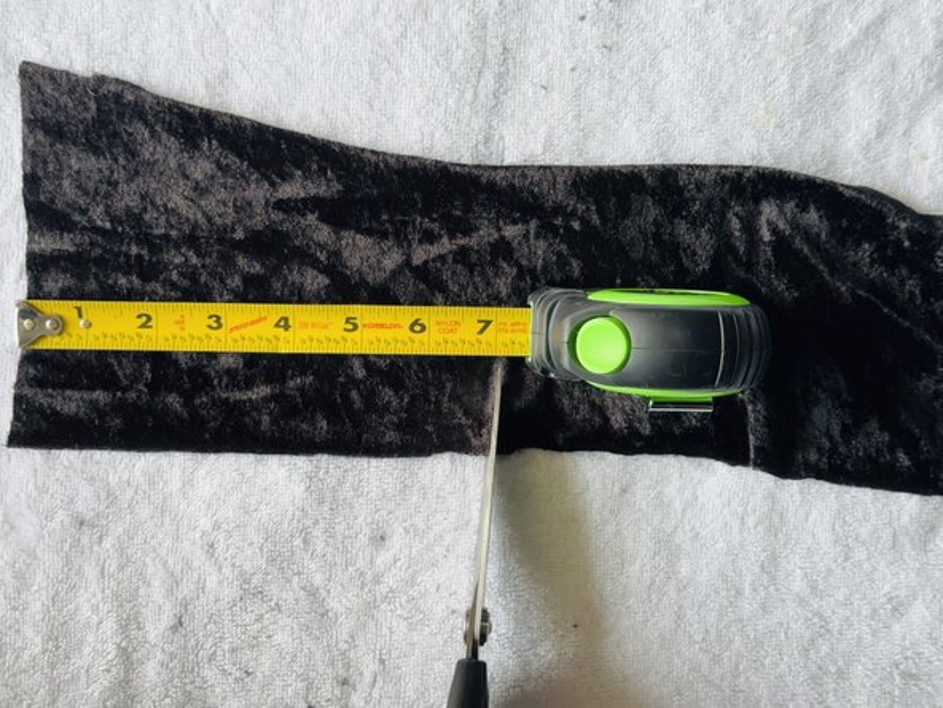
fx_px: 1308
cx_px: 472
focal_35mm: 48
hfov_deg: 39.7
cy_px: 354
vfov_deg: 30.3
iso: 50
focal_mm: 6.76
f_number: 1.78
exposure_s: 1/60
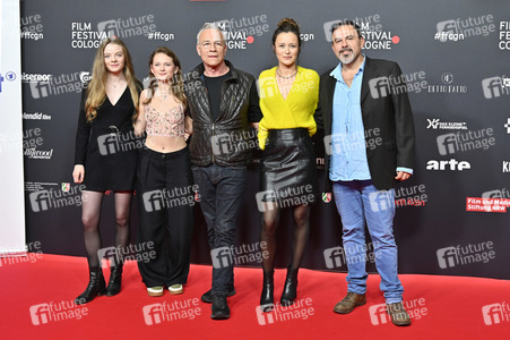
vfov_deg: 39.4
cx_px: 255
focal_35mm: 34
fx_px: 474
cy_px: 170
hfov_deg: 56.5
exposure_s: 1/200
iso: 1250
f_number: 5
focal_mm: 33.5
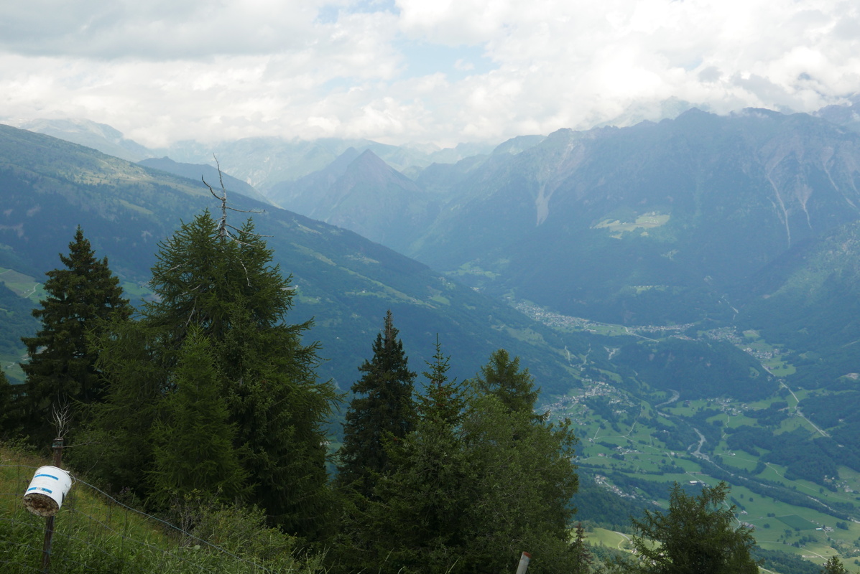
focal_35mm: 41
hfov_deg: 47.4
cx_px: 430
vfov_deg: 32.7
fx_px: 980
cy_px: 287
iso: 200
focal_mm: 18.6
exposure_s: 1/500
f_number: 5.6
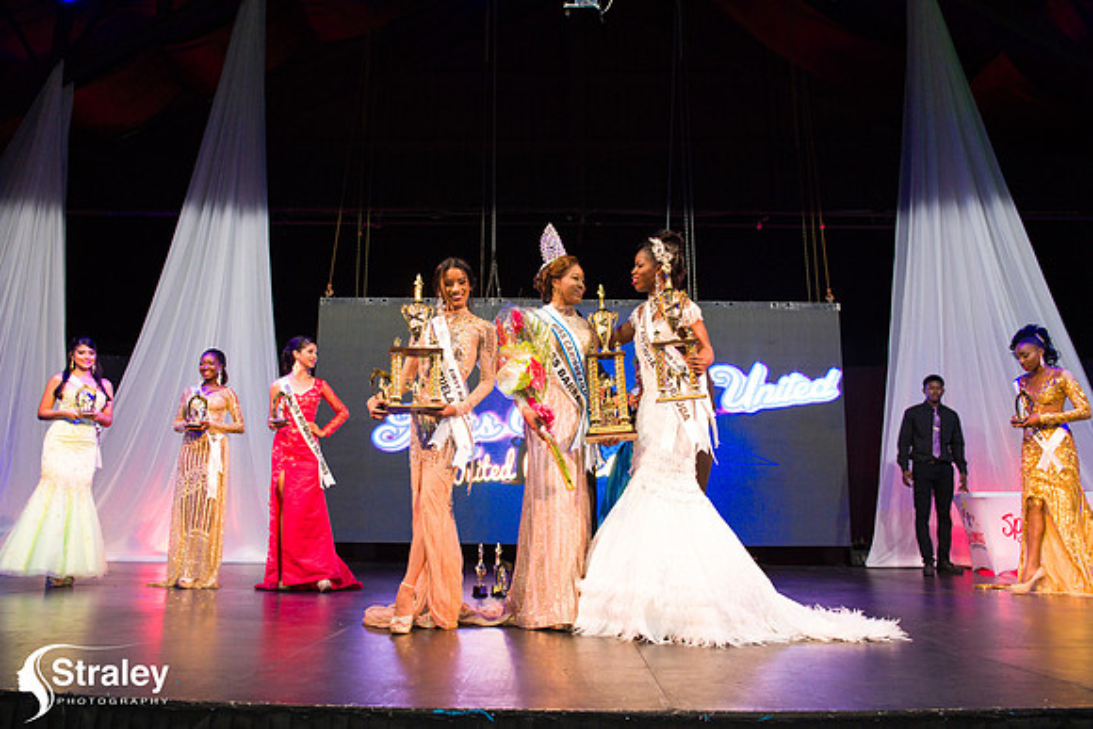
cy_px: 364
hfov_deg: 67.4
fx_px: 820
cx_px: 546
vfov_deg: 48.0
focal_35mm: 27
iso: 4000
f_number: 5
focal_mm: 27
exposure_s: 1/160
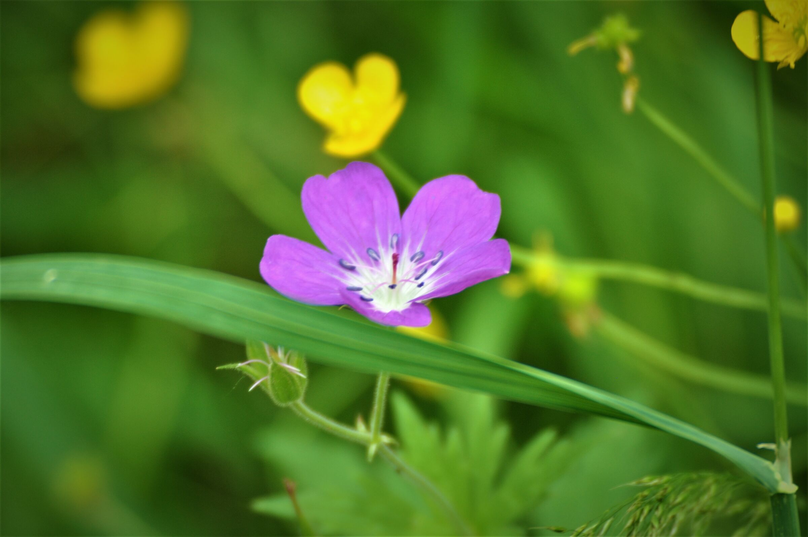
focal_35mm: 315
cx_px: 404
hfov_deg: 6.5
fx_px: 7061
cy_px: 268
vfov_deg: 4.4
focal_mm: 210
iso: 400
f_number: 6.3
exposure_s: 1/125
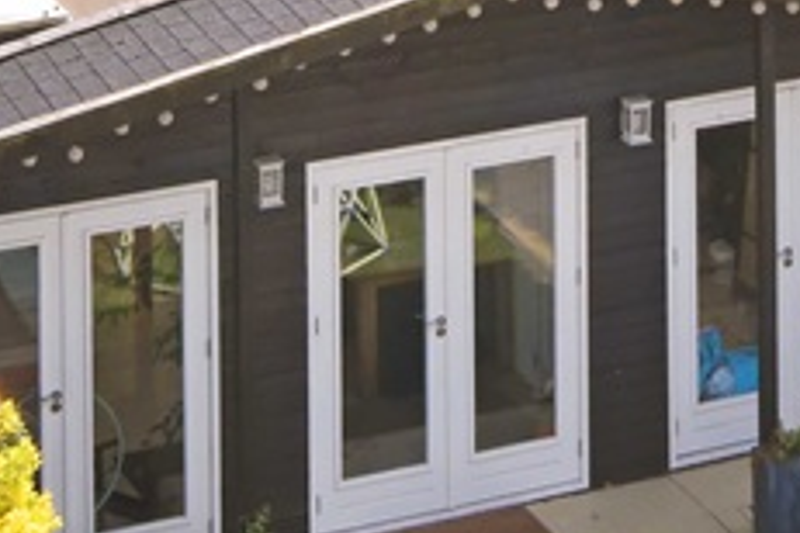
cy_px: 125
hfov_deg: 22.1
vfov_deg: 15.0
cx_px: 620
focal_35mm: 91
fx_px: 2022
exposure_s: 1/320
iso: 200
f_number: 9
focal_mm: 20
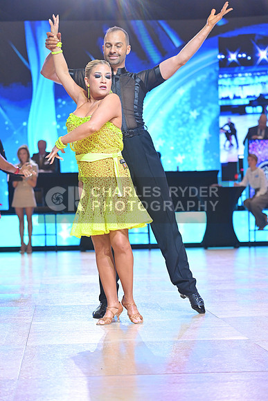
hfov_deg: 14.0
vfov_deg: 20.8
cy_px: 200
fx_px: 1094
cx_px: 134
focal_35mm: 98
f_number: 4
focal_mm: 98
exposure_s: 1/250
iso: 2000
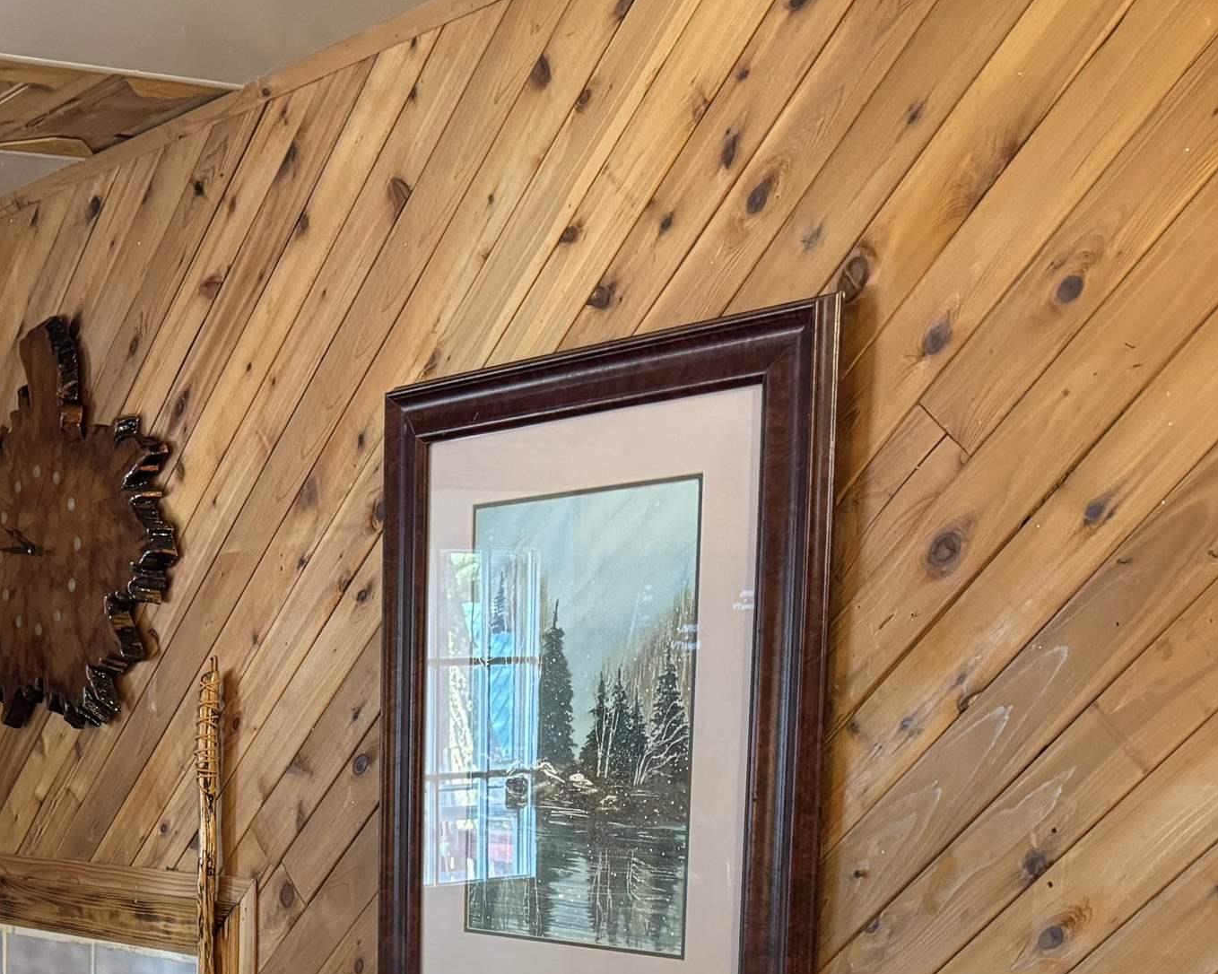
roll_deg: +0.4
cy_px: 1015
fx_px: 1910
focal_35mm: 53
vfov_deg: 26.8
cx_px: 71
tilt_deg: -8.6
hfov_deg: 33.1
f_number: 1.78
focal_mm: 6.76
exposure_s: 1/40
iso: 640
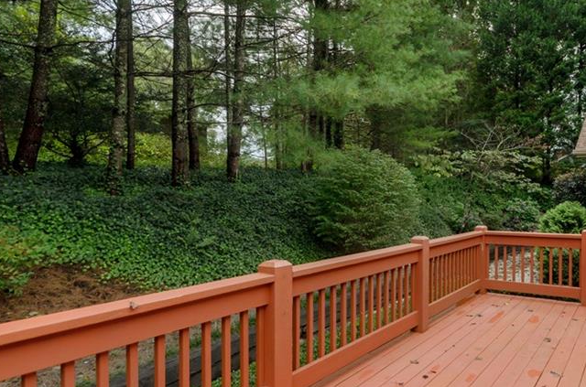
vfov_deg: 52.9
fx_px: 390
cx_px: 418
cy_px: 193
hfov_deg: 70.3
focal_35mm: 24
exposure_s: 1/160
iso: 200
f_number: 7.1
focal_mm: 10
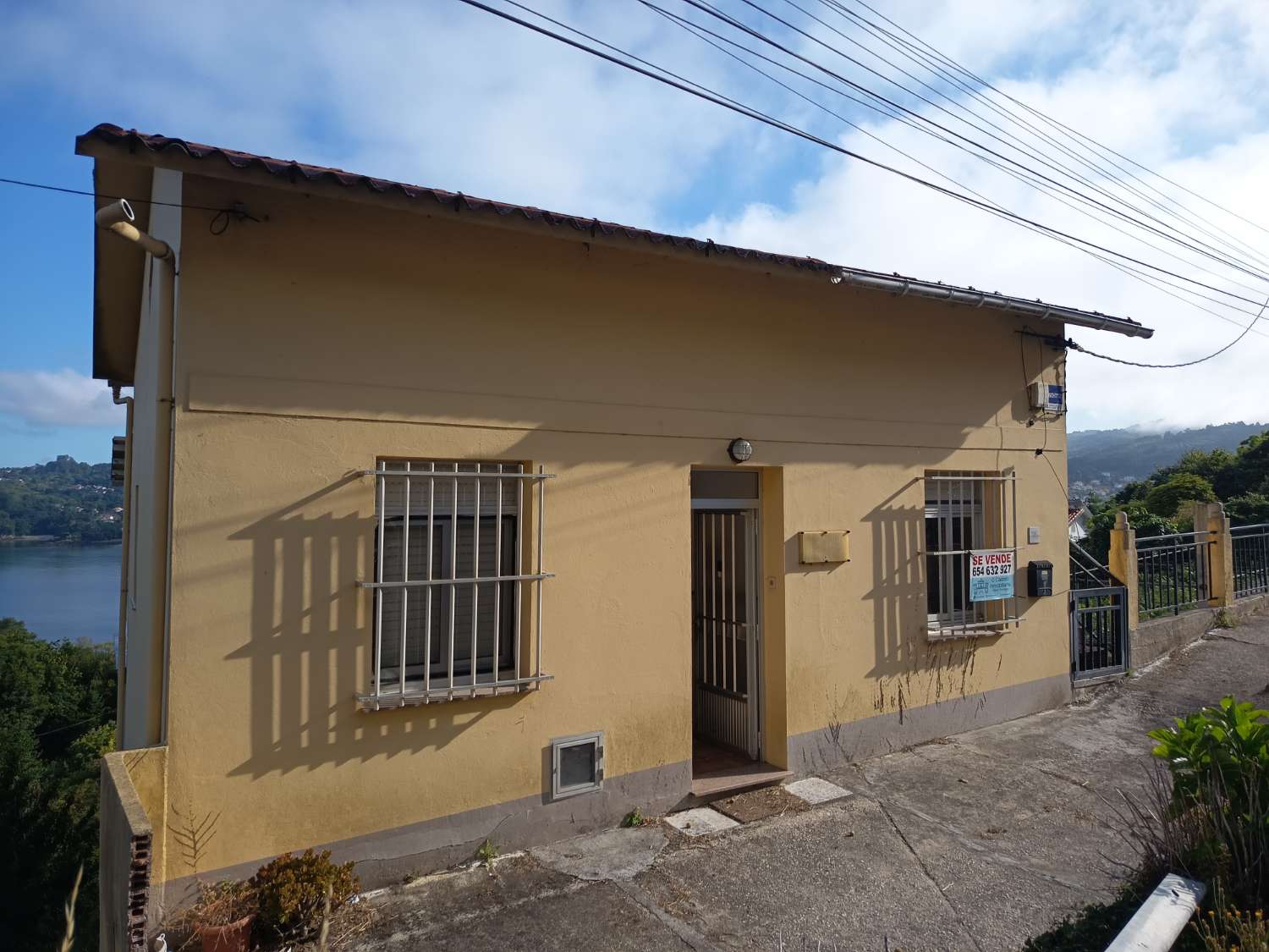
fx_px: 880
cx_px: 634
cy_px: 476
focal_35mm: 24
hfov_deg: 71.6
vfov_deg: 56.8
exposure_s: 1/429
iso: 50
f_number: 1.7
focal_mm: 5.24
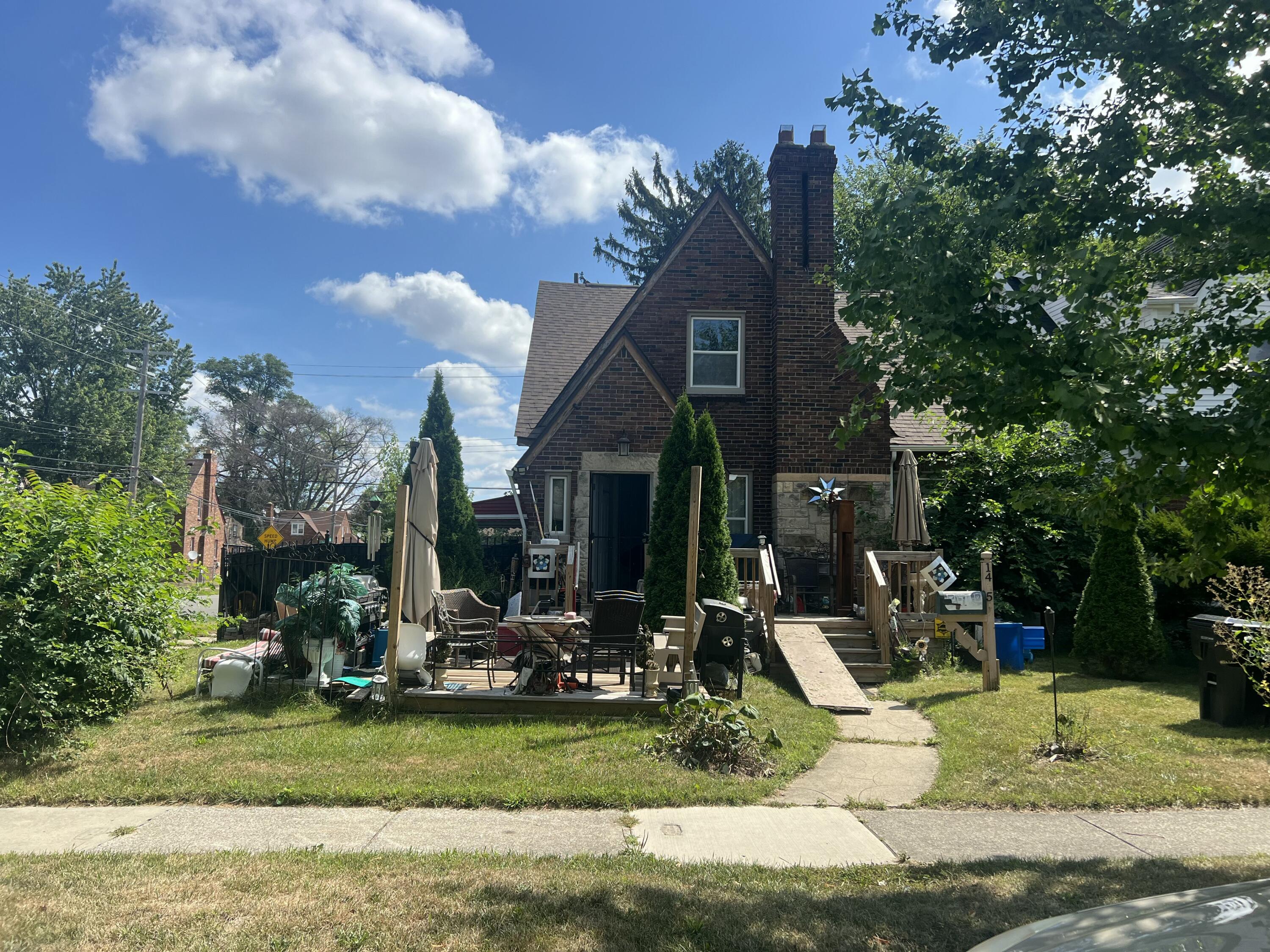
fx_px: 954
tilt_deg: +5.1
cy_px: 476
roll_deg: -1.1
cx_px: 635
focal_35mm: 26
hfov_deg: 67.3
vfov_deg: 53.1
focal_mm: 5.7
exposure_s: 1/3831
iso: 50
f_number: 1.5
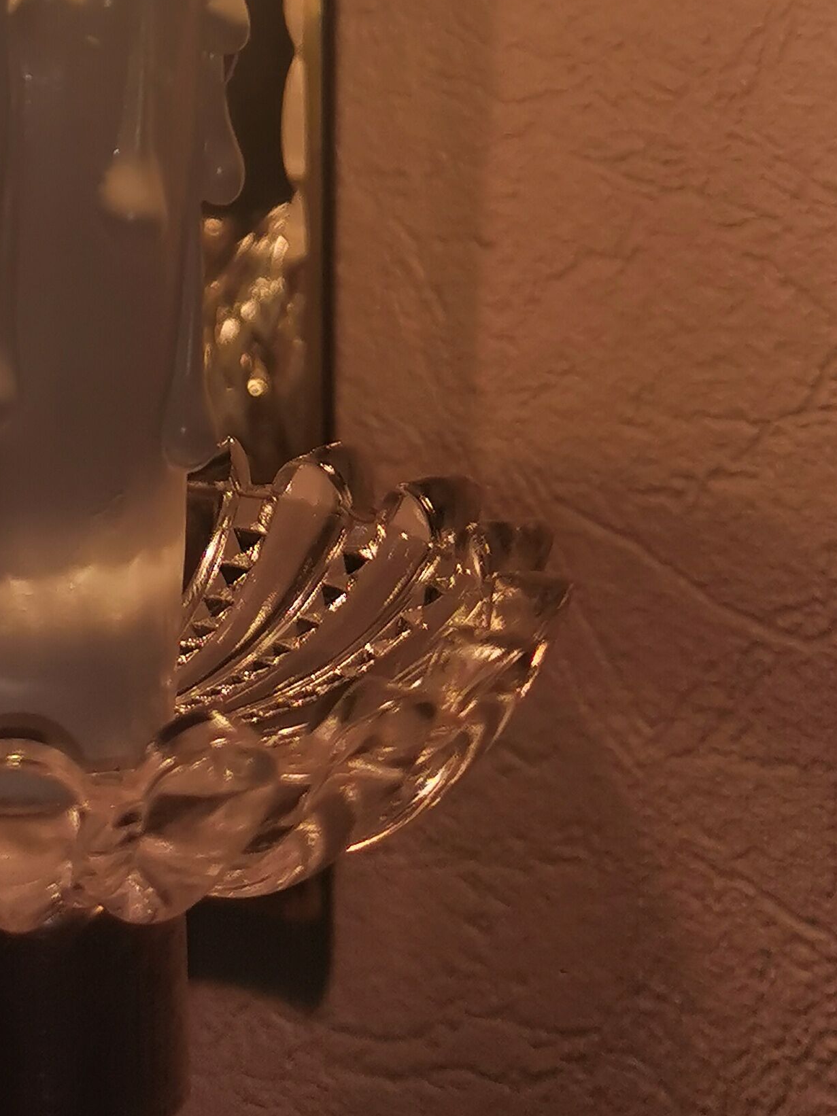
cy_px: -108
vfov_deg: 23.0
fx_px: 2580
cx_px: 55
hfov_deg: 18.1
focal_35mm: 80
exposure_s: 1/841
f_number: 1.8
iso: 50
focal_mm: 5.58
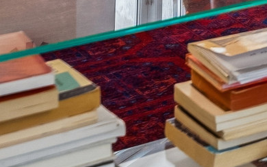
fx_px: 1085
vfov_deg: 7.4
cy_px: -388
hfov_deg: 11.7
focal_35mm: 149
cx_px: 627
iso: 200
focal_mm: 19
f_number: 5.6
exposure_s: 1/6
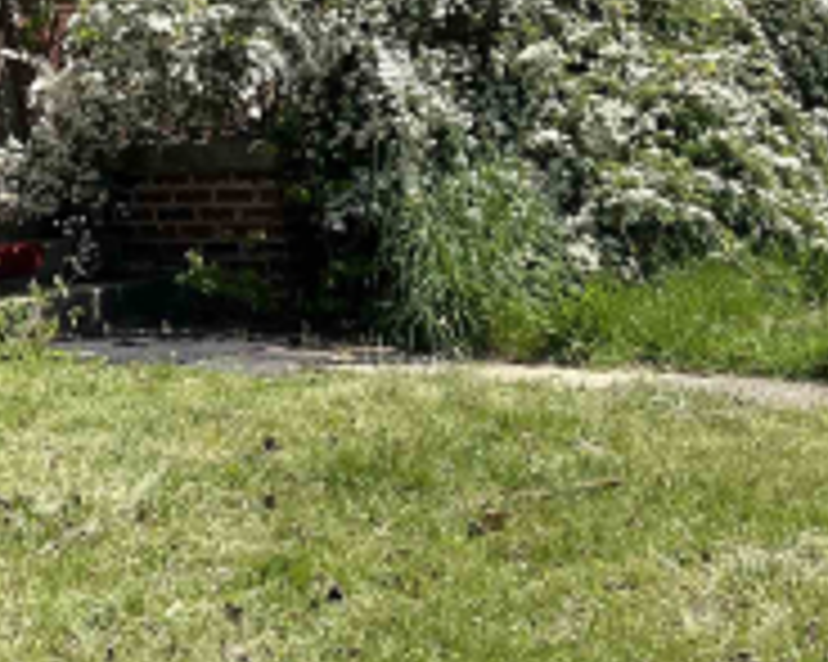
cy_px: -405
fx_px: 2253
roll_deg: +3.9
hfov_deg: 18.7
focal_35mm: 92
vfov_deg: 15.1
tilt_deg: +13.1
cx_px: -358
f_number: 1.6
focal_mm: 5.1
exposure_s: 1/2137
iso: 50
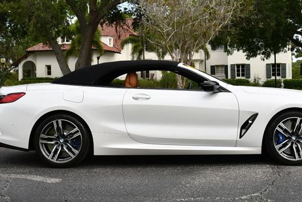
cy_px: 63
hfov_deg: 32.8
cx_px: 172
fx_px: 512
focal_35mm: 61
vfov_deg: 22.2
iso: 160
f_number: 8
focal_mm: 22
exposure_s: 1/250
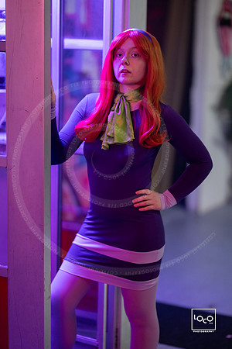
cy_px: 174
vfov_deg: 23.9
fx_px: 822
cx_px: 116
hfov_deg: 16.1
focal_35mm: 85
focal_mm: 85
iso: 1600
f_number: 1.2
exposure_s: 1/250
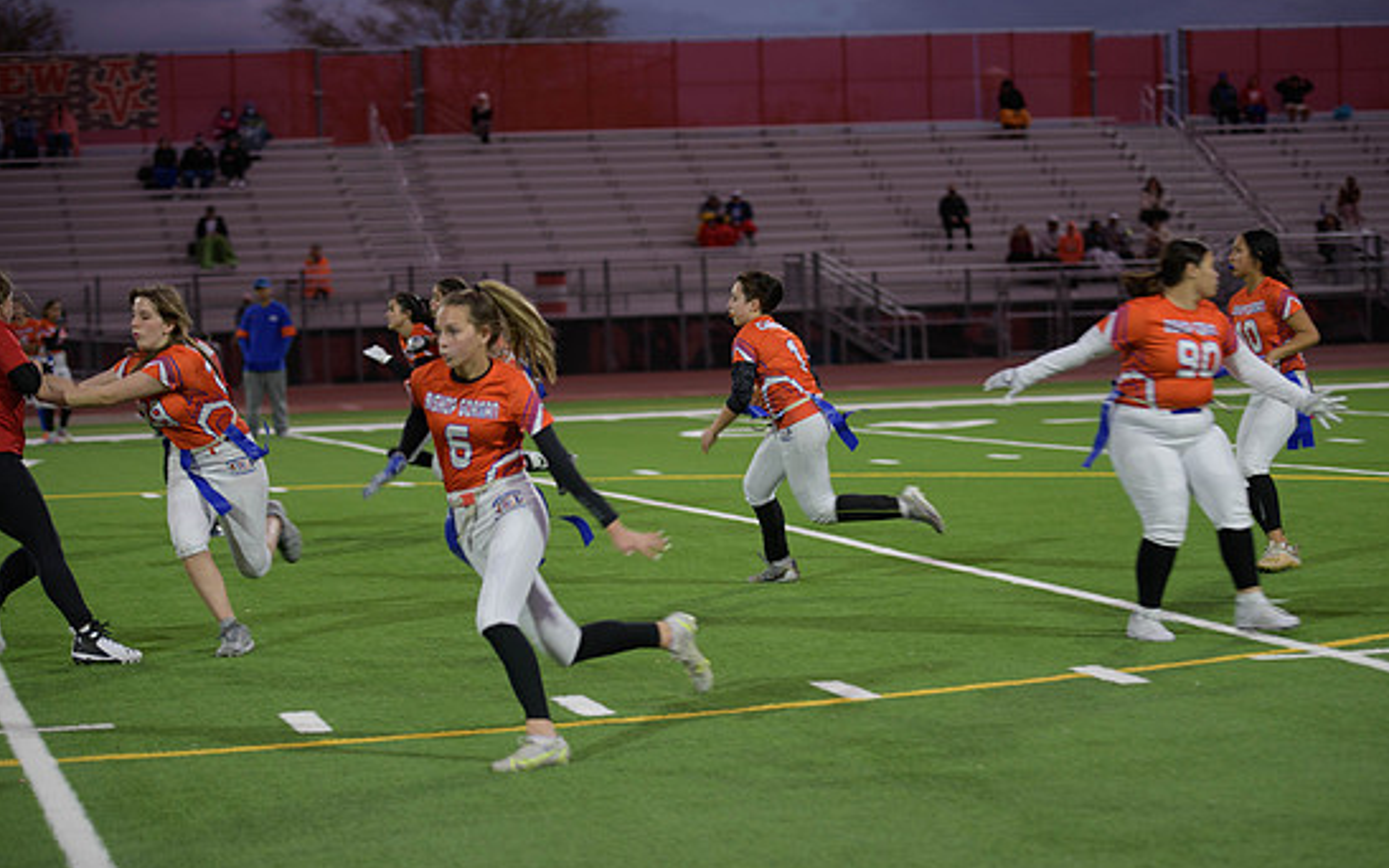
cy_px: 478
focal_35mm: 106
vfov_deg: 12.3
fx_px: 4013
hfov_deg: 19.6
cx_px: 734
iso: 500
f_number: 2.8
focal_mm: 98
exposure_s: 1/200
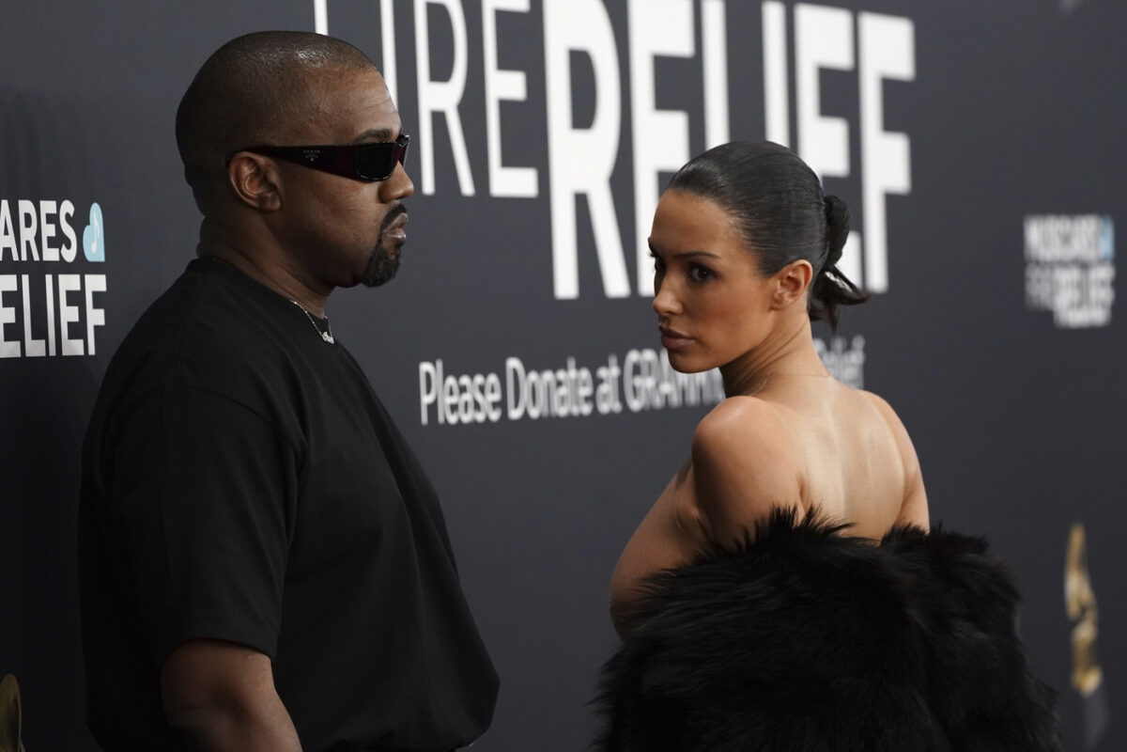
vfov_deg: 5.2
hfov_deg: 7.9
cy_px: 376
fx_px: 8201
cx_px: 564
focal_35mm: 262
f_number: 5.6
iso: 4000
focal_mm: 262
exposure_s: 1/640
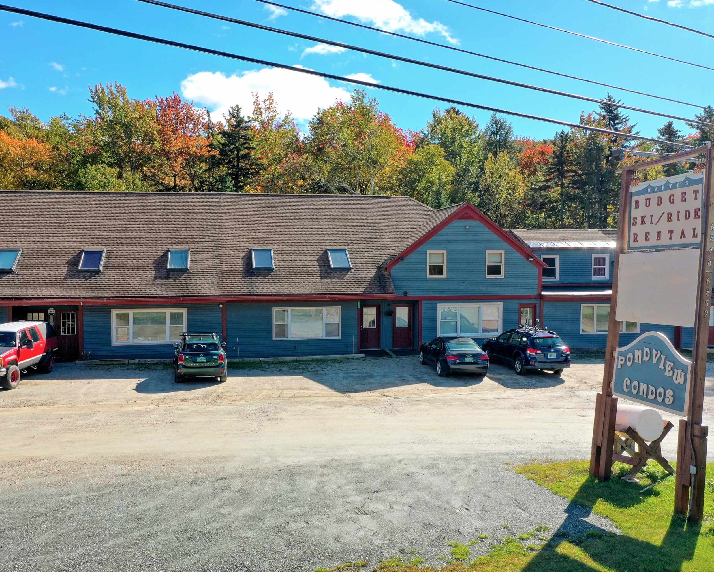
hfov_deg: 55.6
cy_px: 288
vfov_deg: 45.8
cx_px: 339
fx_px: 676
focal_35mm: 32
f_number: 5.6
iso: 100
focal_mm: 10.3
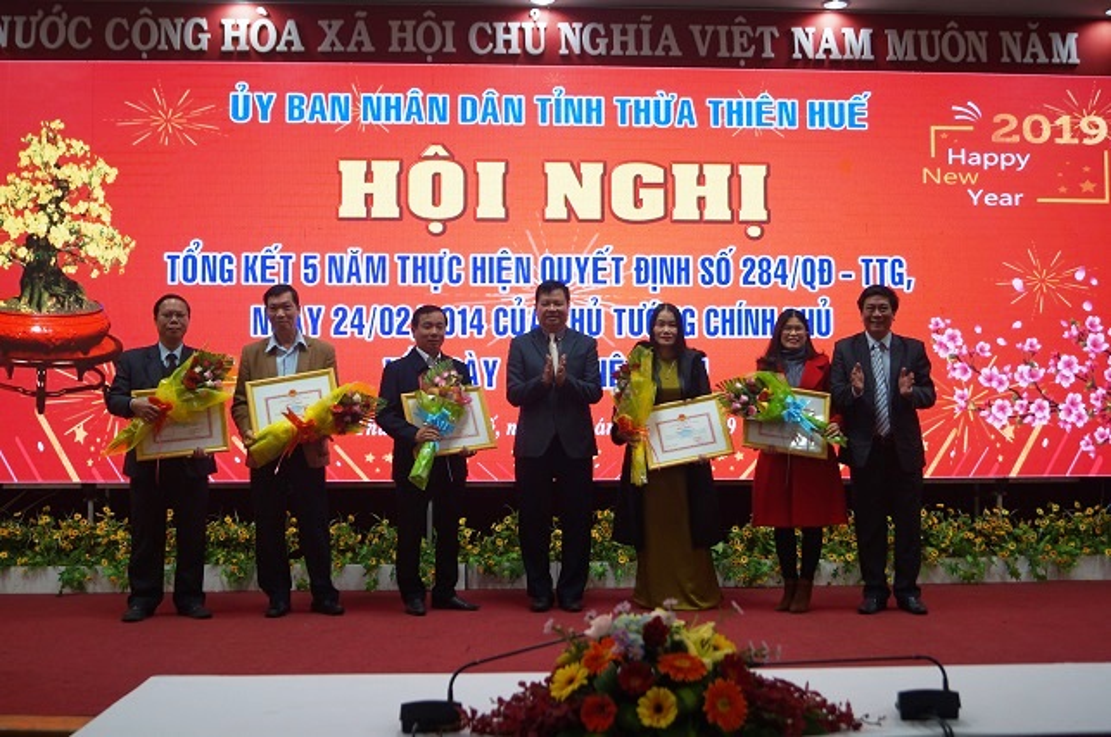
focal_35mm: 39
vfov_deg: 34.1
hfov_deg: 49.6
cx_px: 556
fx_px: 1202
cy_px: 368
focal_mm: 26
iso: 200
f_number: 4.5
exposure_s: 1/60
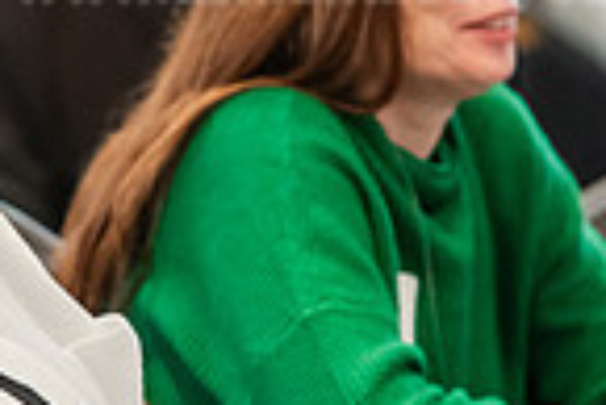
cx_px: -176
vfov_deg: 2.1
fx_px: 10801
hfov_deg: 3.2
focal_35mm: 641
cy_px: 73
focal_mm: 160
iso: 2000
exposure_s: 1/160
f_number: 3.2
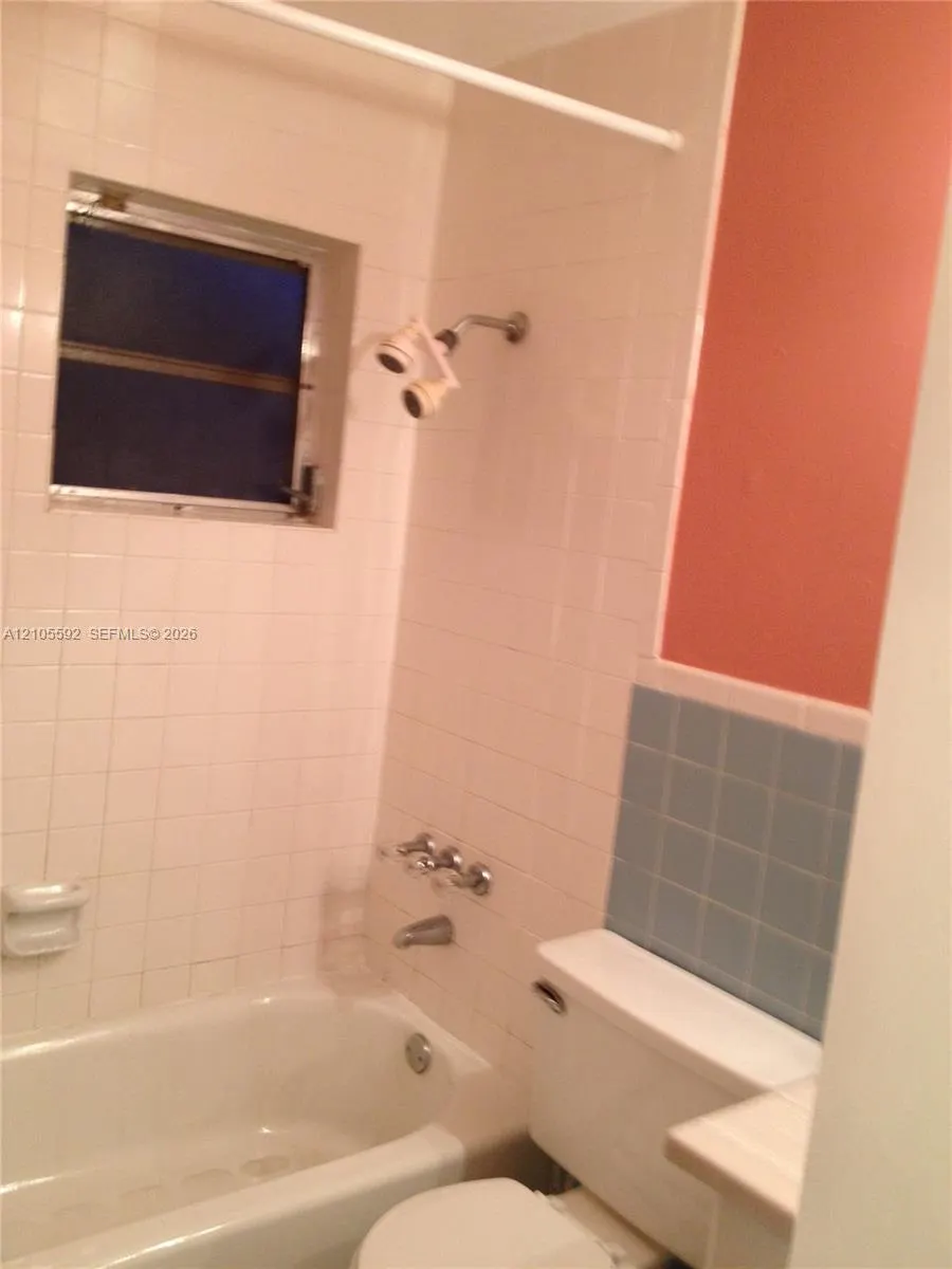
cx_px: 476
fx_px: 1283
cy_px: 634
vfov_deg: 52.6
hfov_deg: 40.7
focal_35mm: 35
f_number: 2.4
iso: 125
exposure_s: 1/20
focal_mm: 4.28
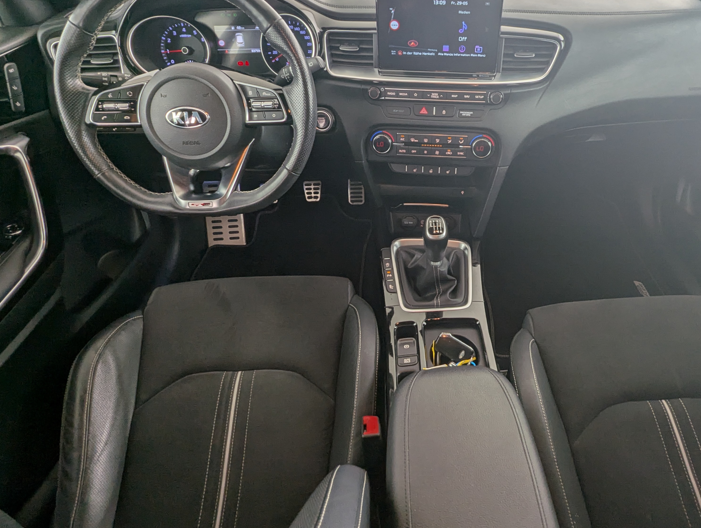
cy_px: 238
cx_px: 421
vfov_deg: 61.1
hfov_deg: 75.5
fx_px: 446
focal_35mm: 22
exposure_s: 1/39
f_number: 2.2
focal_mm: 2.35
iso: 69
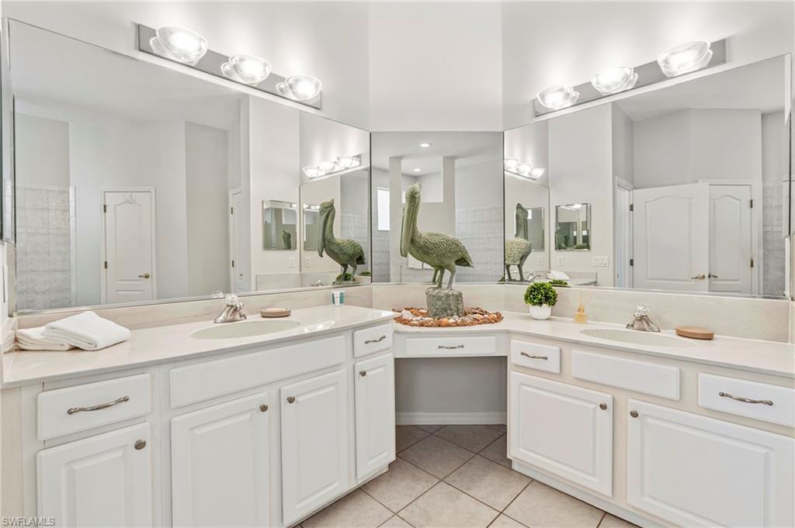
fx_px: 353
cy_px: 264
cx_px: 398
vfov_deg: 73.7
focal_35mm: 16
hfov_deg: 96.8
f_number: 9
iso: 200
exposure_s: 1/5
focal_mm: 16
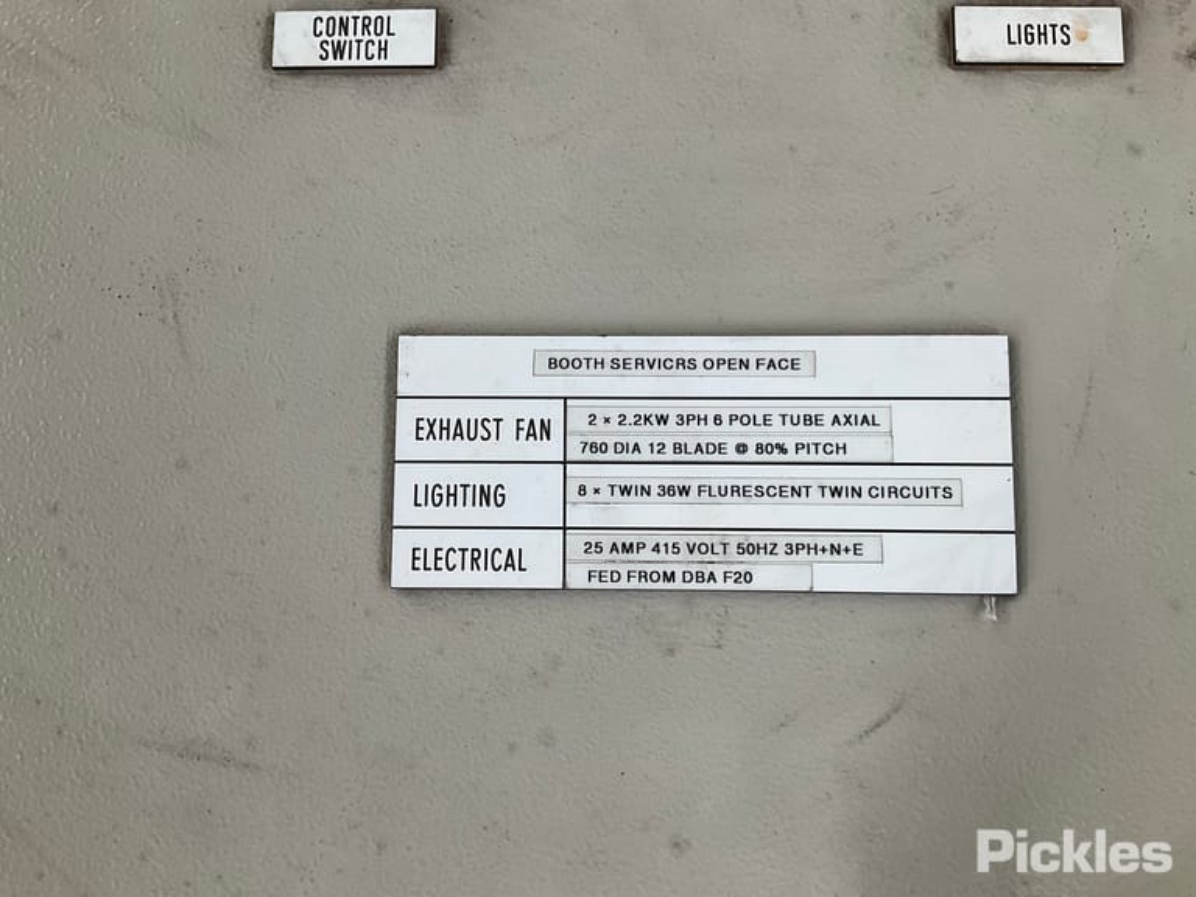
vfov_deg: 48.2
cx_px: 598
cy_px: 448
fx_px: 1002
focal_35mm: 29
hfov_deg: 61.7
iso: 64
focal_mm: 3
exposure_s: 1/122
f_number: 1.8
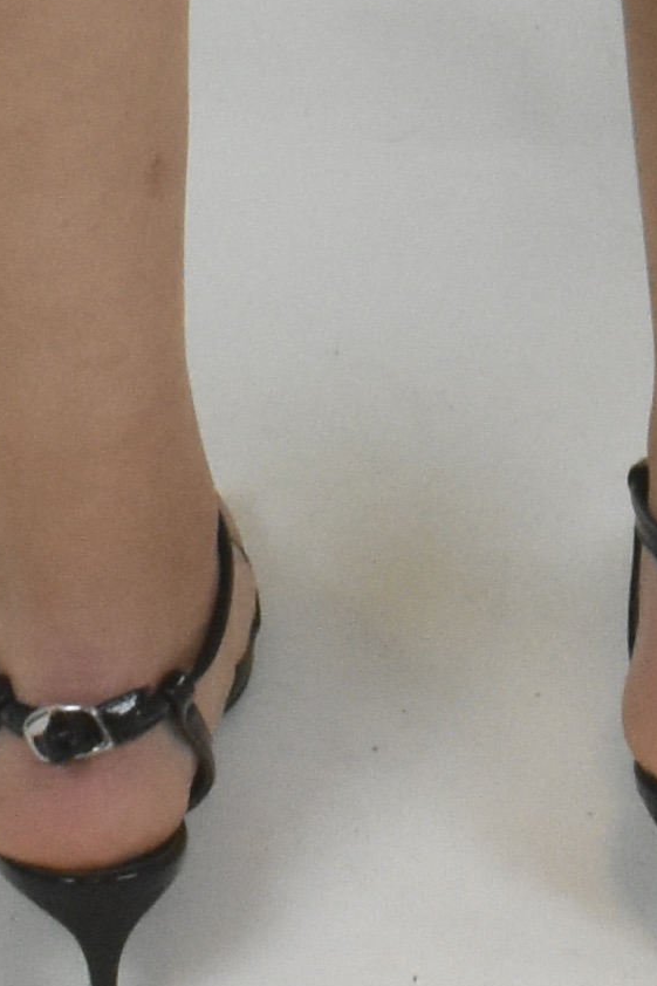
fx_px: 6600
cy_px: -1926
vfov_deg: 7.5
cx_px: 295
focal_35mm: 241
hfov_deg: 5.7
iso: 1600
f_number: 18
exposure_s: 1/30
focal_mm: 24
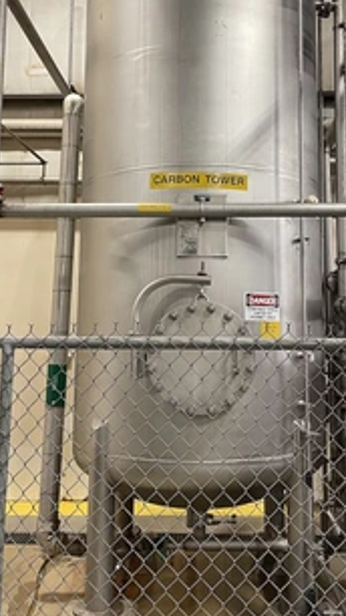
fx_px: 604
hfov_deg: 31.9
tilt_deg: +7.3
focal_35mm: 37
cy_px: 246
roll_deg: -0.5
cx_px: 195
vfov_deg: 53.6
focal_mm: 5.1
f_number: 1.6
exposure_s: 1/60
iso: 250
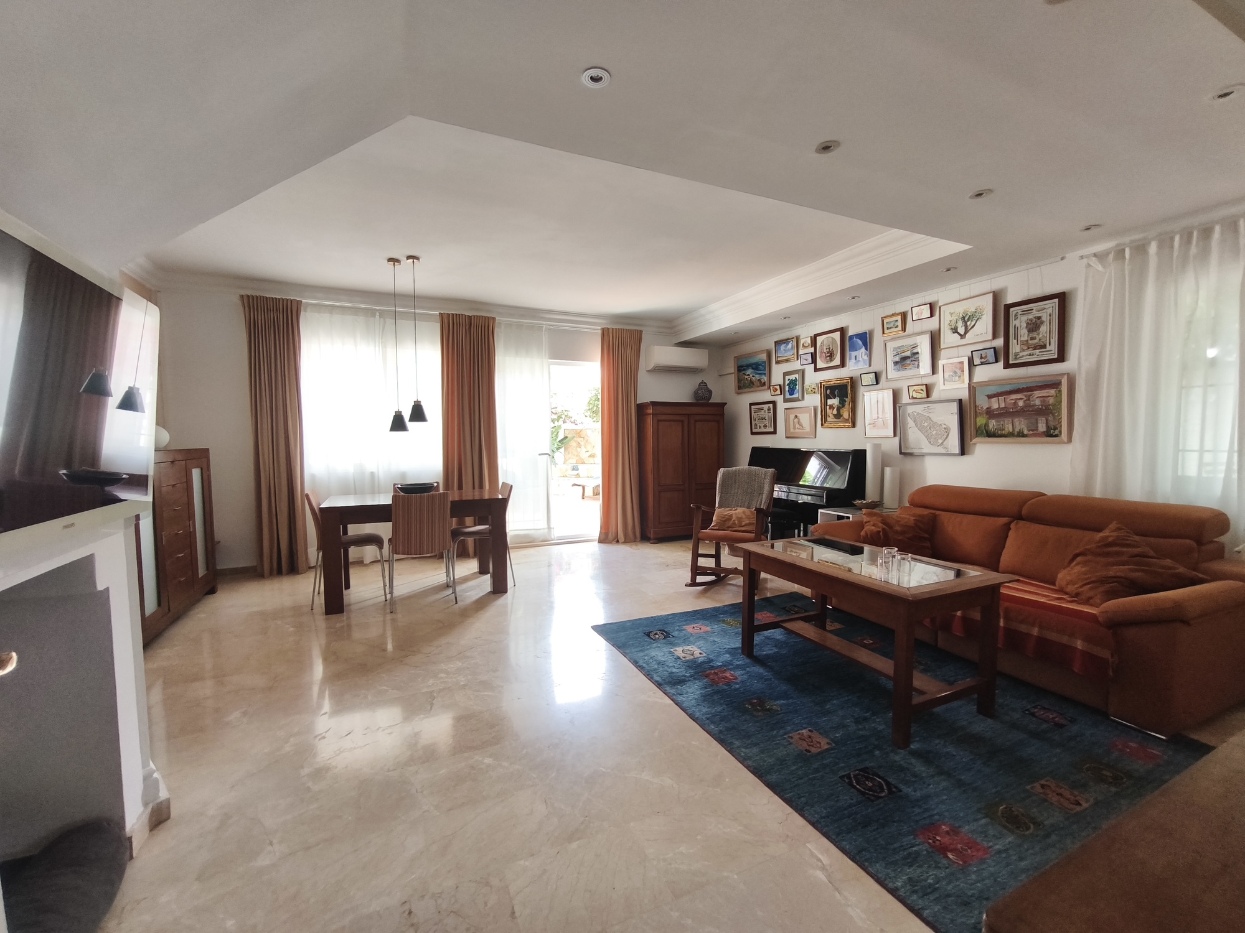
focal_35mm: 15
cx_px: 622
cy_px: 466
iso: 80
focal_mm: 1.91
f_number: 2.2
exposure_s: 1/50
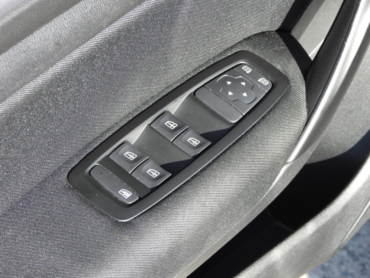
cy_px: 144
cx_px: 187
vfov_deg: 13.5
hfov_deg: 17.9
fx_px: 1176
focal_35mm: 110
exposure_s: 1/60
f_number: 4
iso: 140
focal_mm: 18.9
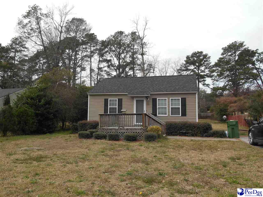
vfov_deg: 53.0
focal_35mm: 26
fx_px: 197
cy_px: 98
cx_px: 132
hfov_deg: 67.3
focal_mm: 4.7
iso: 80
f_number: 3.4
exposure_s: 1/500
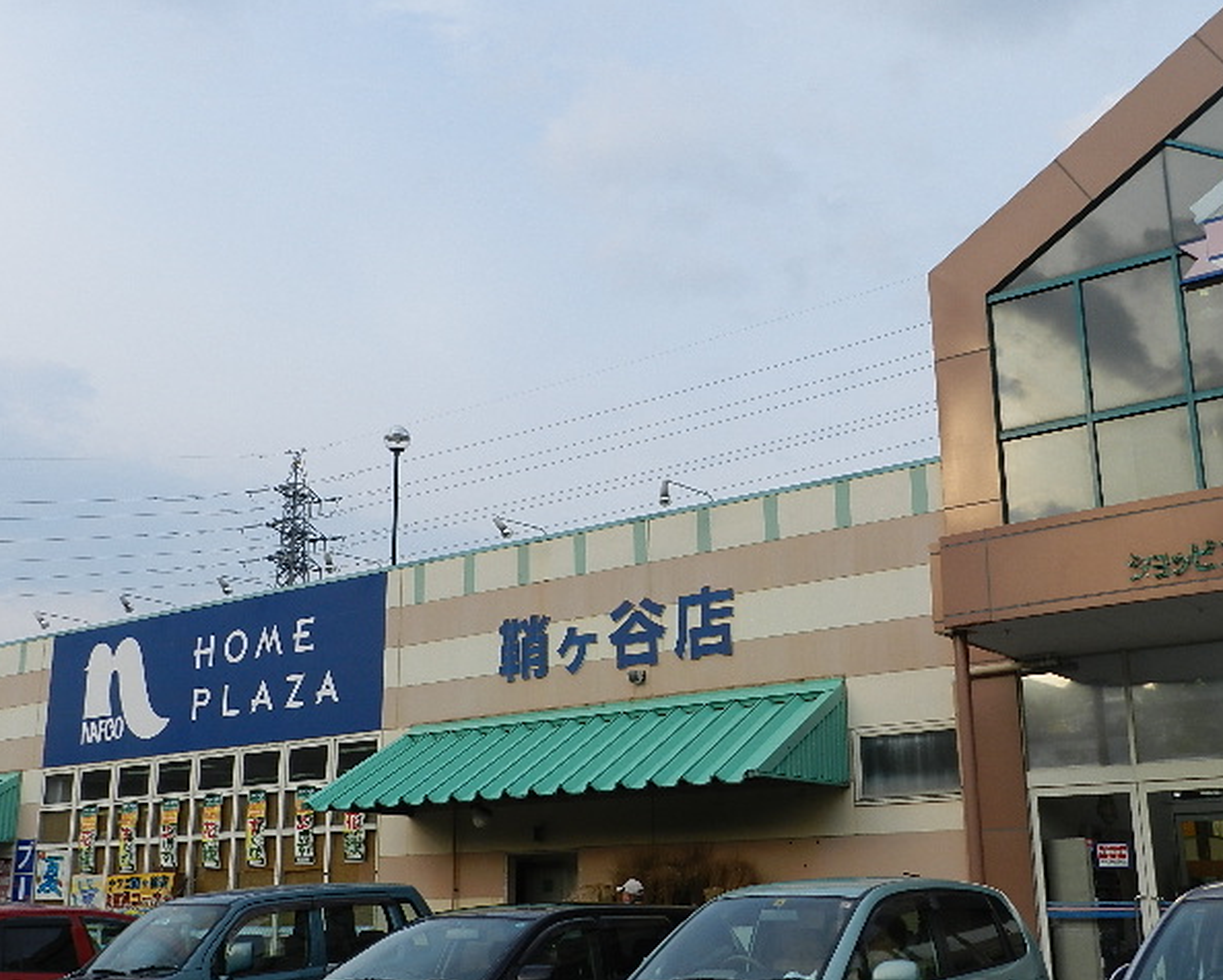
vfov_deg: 37.4
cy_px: 489
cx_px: 619
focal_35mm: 40
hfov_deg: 45.8
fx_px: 1449
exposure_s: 1/640
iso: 160
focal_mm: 6.7
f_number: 4
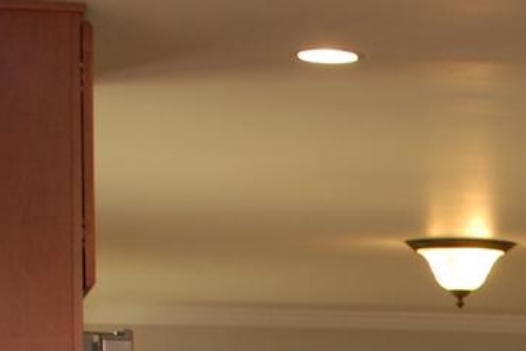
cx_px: 642
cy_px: 787
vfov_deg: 6.9
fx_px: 2762
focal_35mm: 189
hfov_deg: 10.7
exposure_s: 1/60
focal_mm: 22
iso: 200
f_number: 3.8
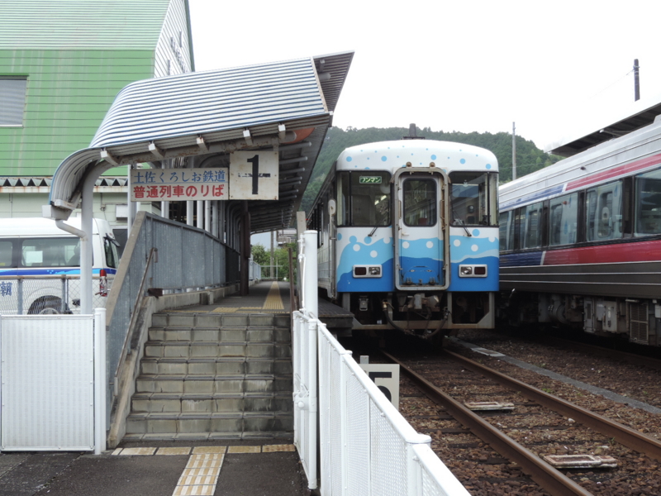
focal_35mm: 47
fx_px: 897
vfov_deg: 30.9
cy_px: 248
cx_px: 330
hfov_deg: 40.4
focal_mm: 8.3
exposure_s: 1/200
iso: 80
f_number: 3.5
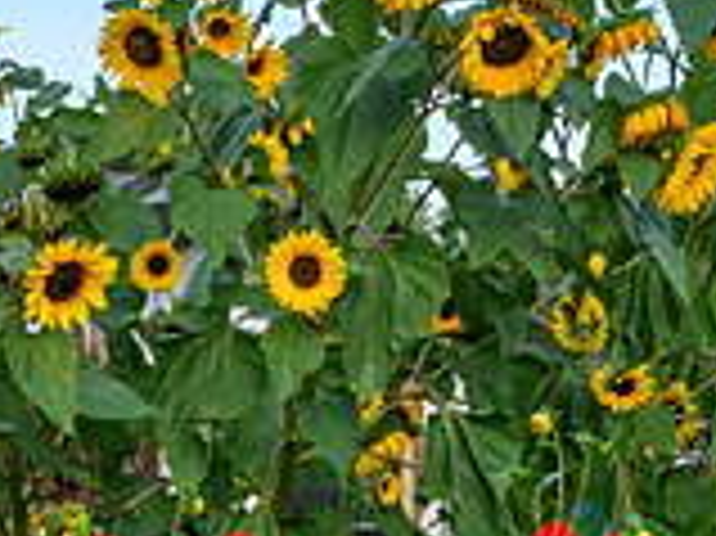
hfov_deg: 7.4
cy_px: 874
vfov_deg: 5.6
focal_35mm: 262
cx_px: -441
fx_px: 5415
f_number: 11
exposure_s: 1/320
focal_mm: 24
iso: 400
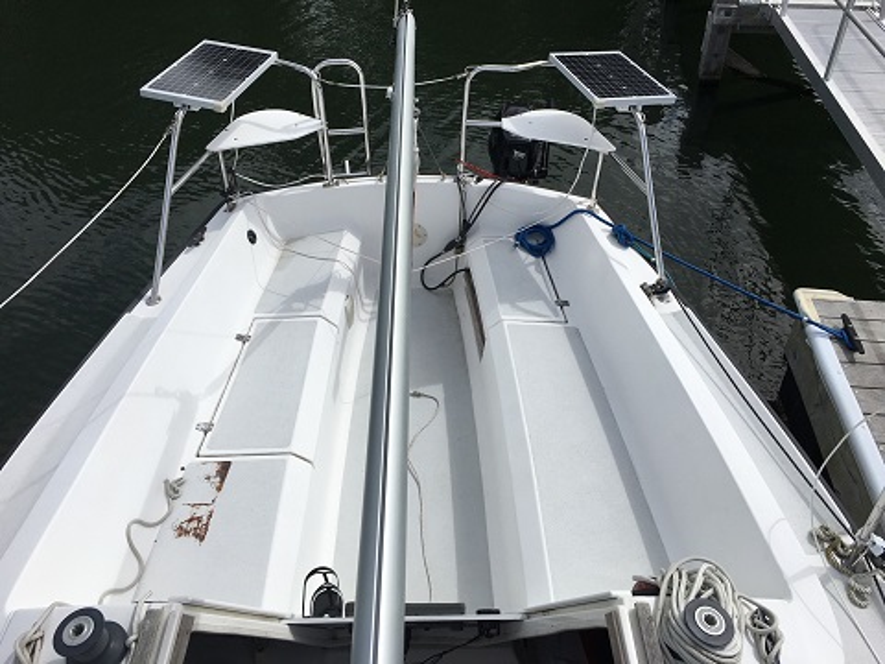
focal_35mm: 29
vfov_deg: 48.2
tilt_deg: -39.0
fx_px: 741
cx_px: 442
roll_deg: +3.1
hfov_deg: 61.7
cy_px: 332
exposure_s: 1/3344
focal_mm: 4.15
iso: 25
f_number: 2.2
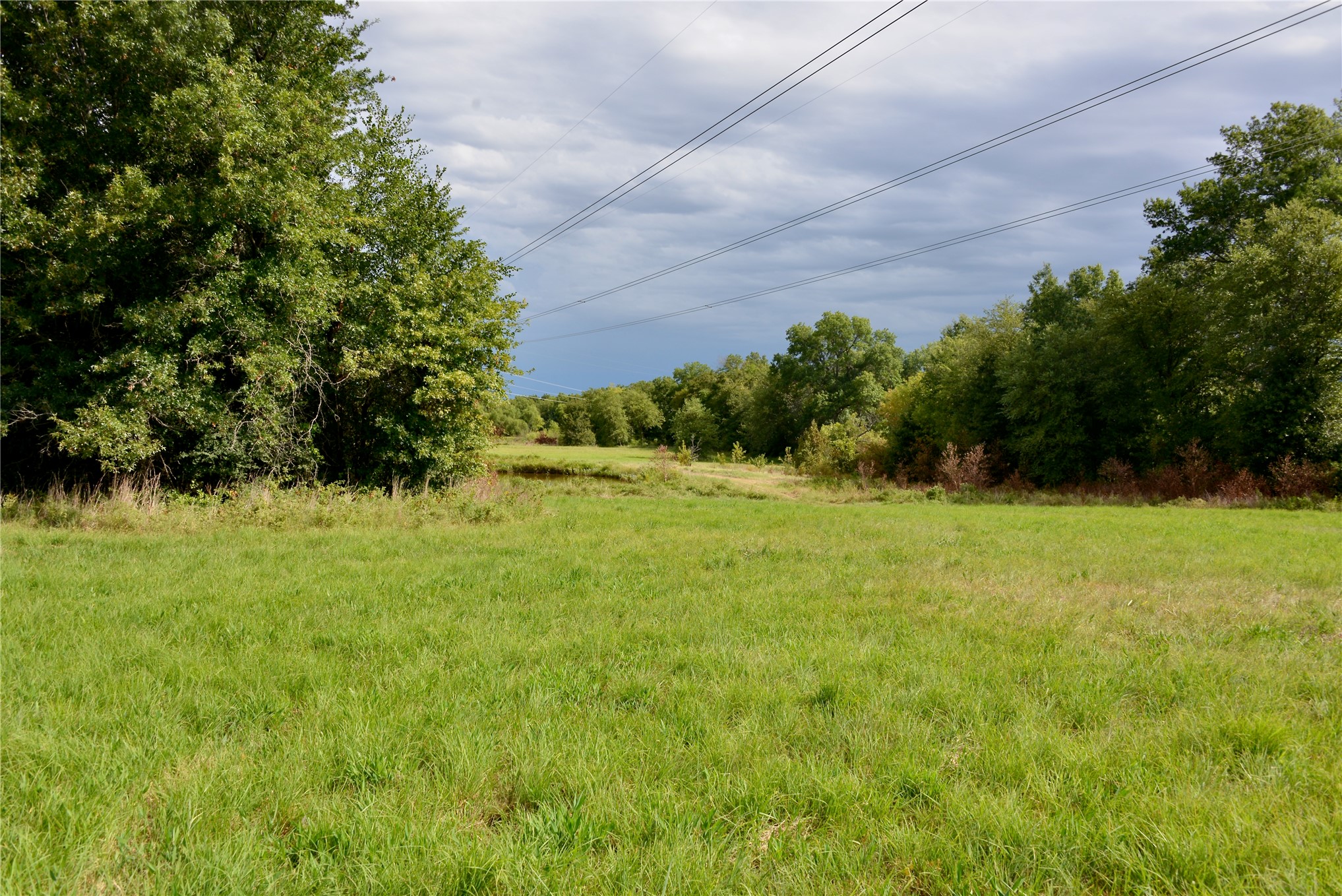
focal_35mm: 28
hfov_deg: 65.5
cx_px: 671
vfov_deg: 46.4
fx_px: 1044
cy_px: 448
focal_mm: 28
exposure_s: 1/400
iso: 320
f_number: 10
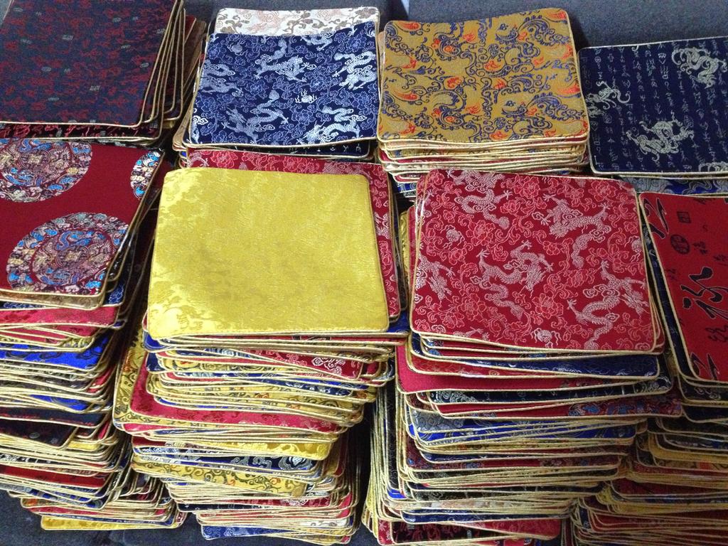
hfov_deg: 52.6
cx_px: 364
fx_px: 736
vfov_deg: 40.7
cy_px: 273
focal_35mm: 35
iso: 640
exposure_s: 1/17
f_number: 2.4
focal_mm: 4.28
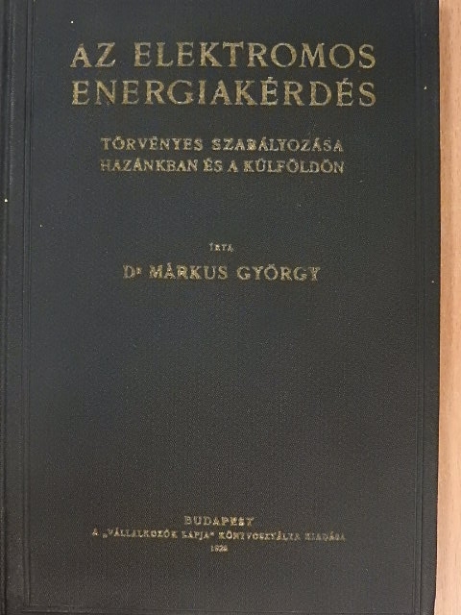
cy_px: 308
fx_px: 799
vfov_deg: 42.1
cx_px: 230
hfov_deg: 32.2
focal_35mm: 45
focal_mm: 8.1
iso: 1600
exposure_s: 1/60
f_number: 4
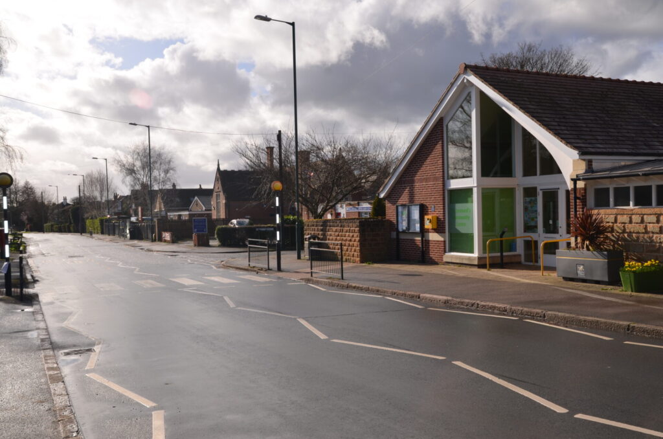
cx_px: 332
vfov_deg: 36.7
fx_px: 662
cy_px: 220
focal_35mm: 36
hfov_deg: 53.2
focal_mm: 24
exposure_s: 1/250
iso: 100
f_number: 9
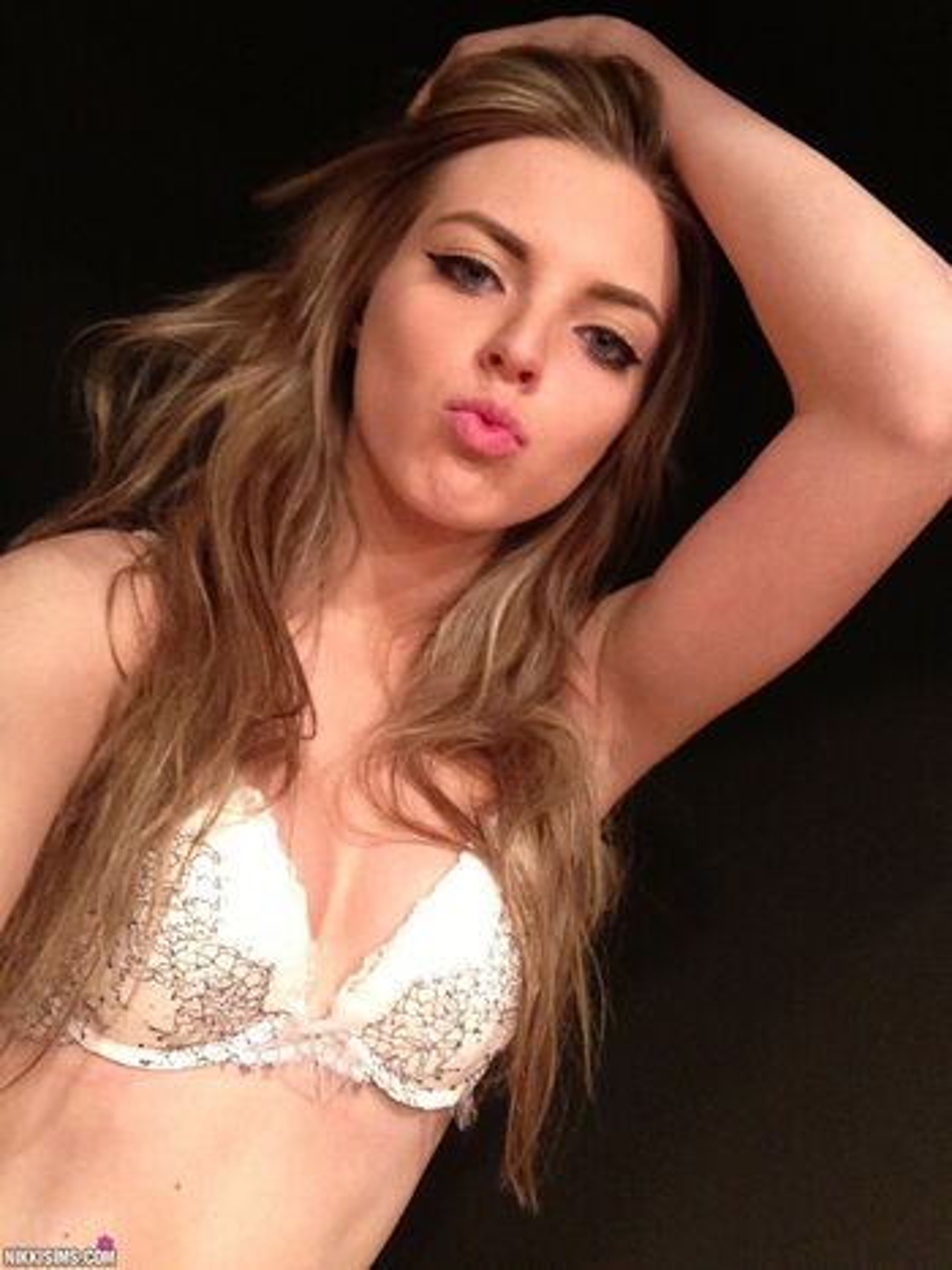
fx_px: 1284
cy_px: 635
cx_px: 476
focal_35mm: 35
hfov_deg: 40.7
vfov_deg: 52.6
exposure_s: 1/25
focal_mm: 2.18
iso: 250
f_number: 2.4
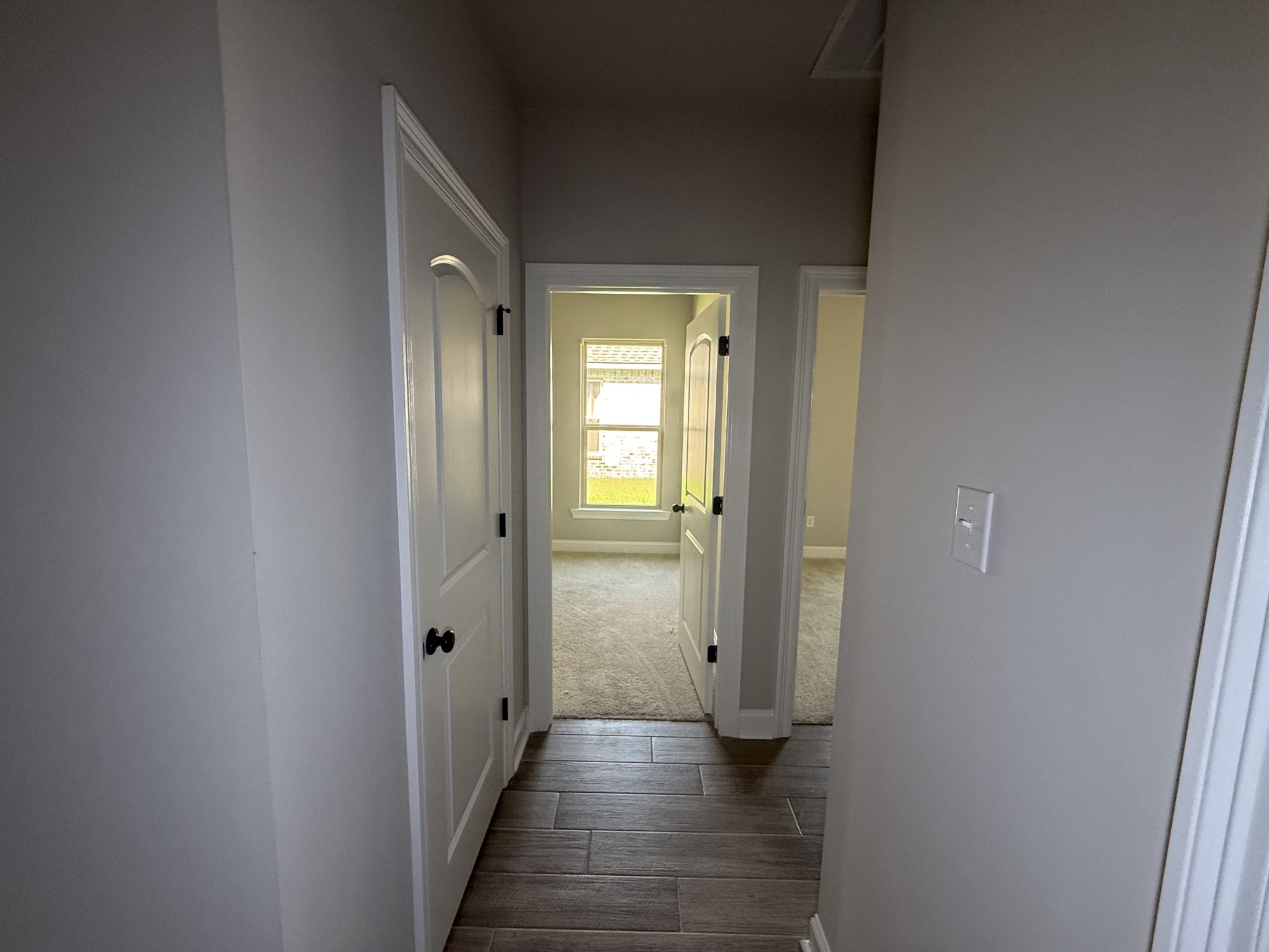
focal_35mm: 14
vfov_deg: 85.7
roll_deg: -2.5
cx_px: 634
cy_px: 476
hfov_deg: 102.1
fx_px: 513
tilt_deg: -5.3
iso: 200
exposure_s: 1/99
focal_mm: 2.22
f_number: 2.2
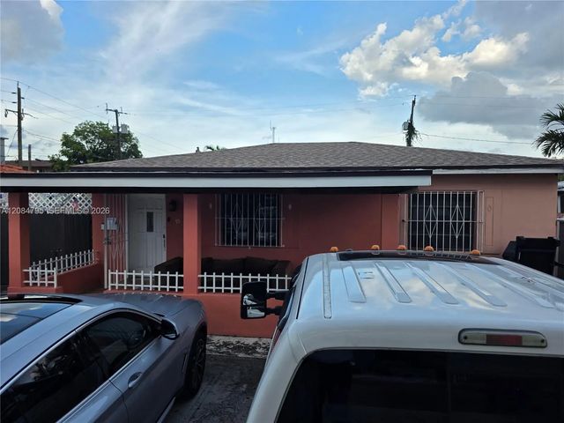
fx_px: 375
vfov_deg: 58.9
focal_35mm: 23
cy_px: 212
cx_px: 282
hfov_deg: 73.9
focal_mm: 6.3
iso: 80
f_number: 1.7
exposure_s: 1/2094
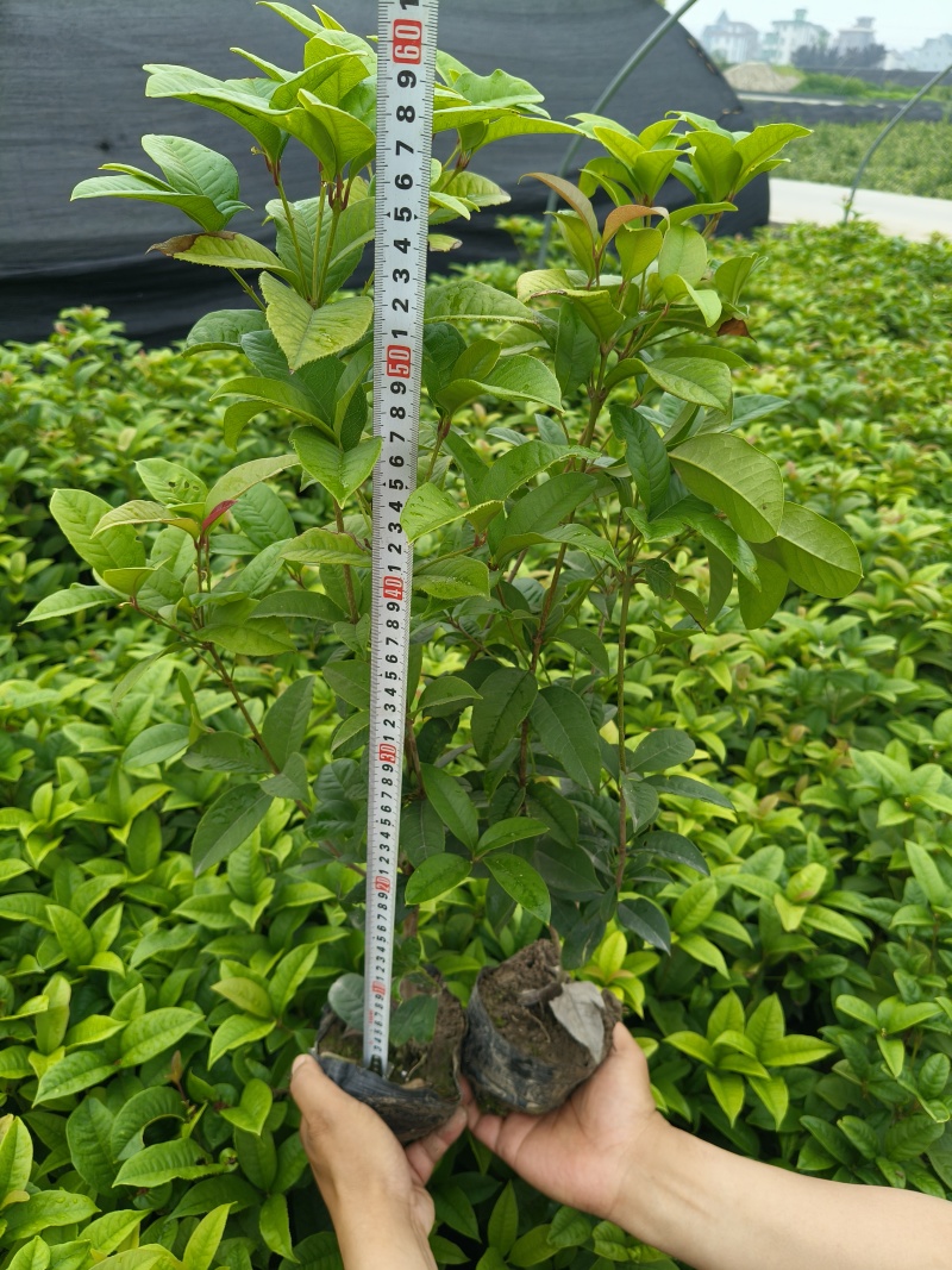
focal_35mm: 26
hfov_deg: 53.1
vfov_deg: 67.3
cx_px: 476
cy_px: 635
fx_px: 954
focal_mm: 4.84
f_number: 1.8
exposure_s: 1/475
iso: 80
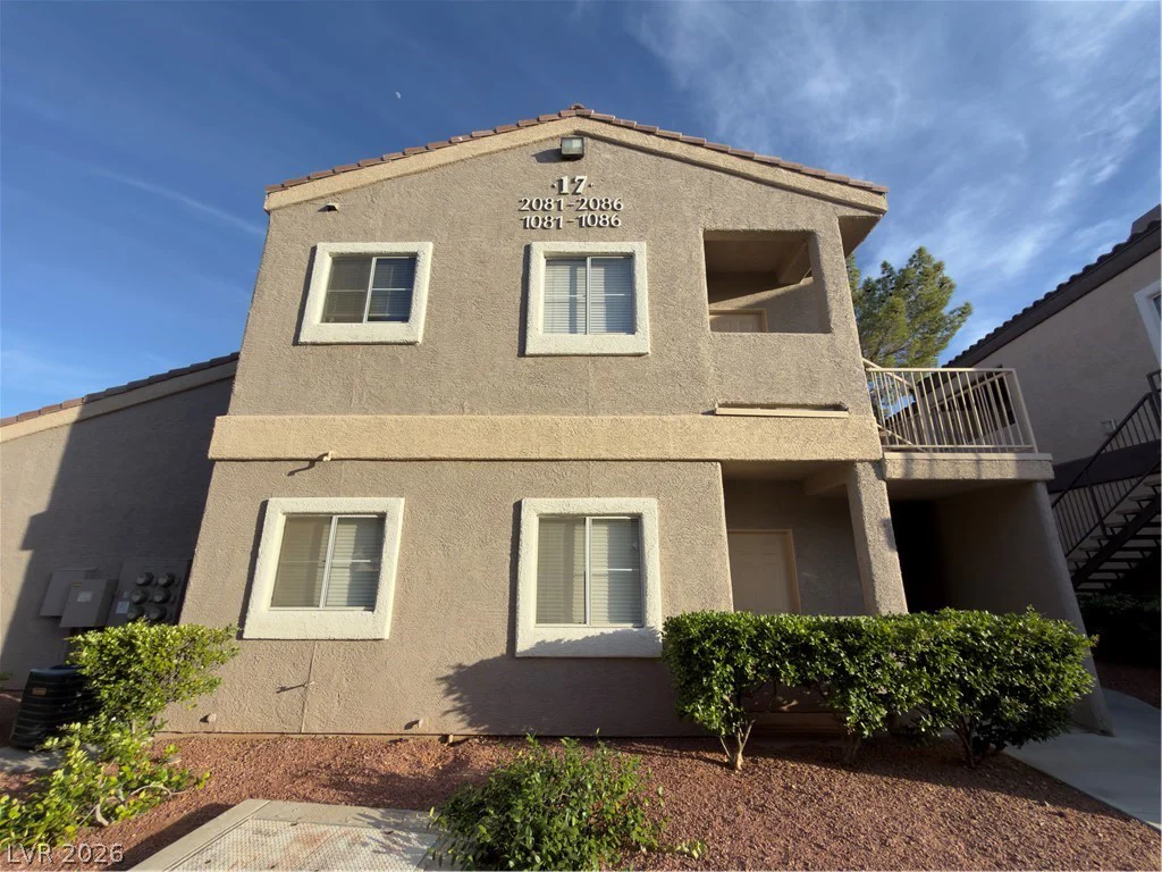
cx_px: 581
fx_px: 470
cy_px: 436
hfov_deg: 102.1
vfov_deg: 85.7
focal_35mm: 14
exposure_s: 1/417
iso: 16
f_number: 2.2
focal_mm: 2.22
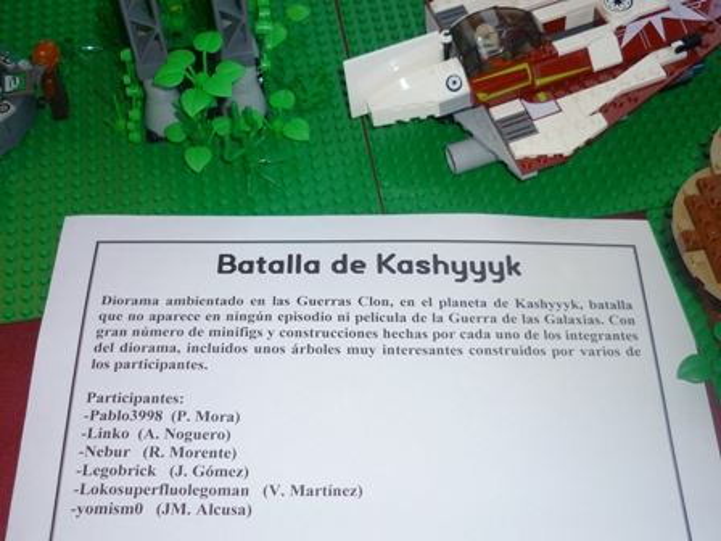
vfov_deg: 31.5
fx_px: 958
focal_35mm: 46
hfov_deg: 41.2
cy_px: 270
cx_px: 360
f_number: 2.9
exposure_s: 1/30
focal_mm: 5.9
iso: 80
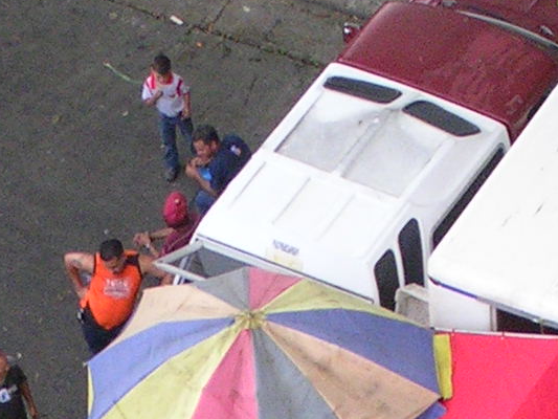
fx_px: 7127
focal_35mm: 442
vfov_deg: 3.3
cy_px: 713
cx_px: 125
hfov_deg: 4.5
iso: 127
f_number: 4.9
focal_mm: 17.4
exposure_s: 1/186
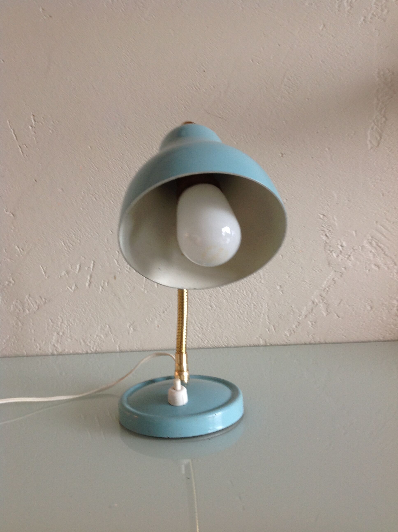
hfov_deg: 40.6
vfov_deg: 52.7
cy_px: 266
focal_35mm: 35
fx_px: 538
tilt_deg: -5.6
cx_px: 199
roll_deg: +3.4
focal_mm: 4.28
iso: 50
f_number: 2.4
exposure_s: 1/15
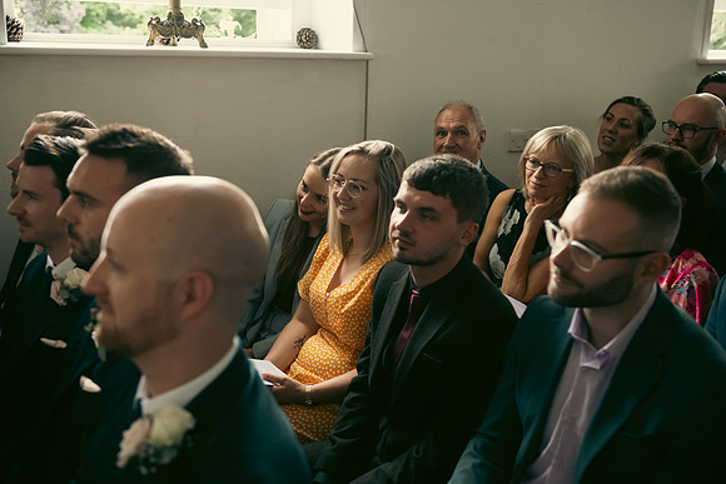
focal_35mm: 40
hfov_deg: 48.4
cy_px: 242
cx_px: 363
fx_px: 807
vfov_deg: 33.4
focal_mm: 40
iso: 800
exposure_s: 1/160
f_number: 3.5
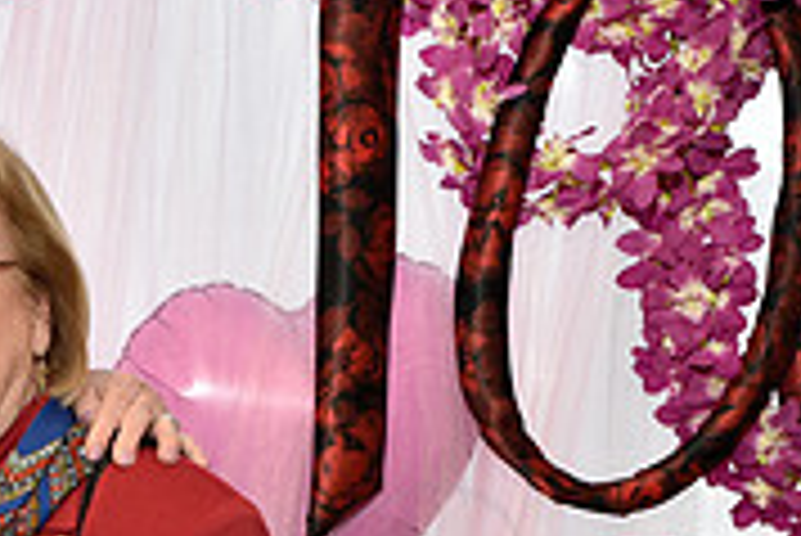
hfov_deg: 16.5
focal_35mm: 117
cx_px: -230
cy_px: 777
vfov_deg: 11.3
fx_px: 2605
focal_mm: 36
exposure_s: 1/60
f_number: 5
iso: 200
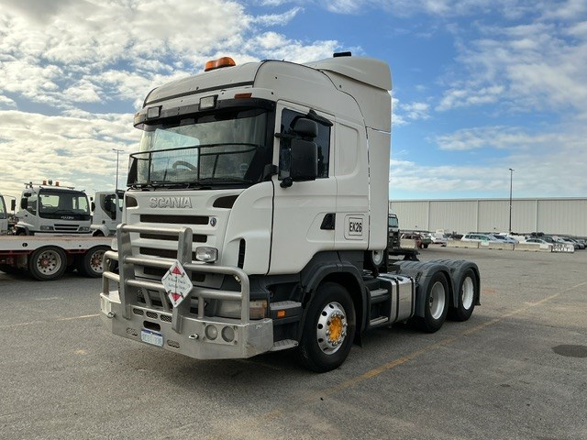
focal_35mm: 29
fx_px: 492
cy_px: 220
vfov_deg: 48.2
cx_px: 294
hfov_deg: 61.7
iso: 25
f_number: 1.8
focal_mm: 3
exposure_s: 1/1786
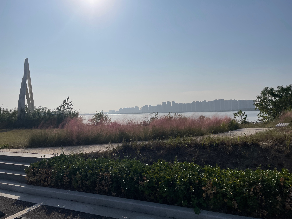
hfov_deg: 67.3
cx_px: 146
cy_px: 110
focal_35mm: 26
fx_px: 219
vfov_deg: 53.1
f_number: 1.6
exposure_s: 1/20408
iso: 40
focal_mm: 4.2
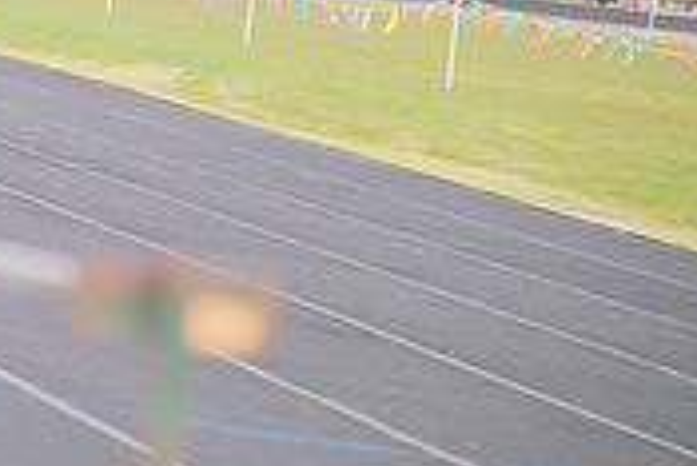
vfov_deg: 3.5
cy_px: -127
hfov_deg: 5.1
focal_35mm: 397
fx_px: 7693
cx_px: -366
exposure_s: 1/200
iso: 200
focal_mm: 120
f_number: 4
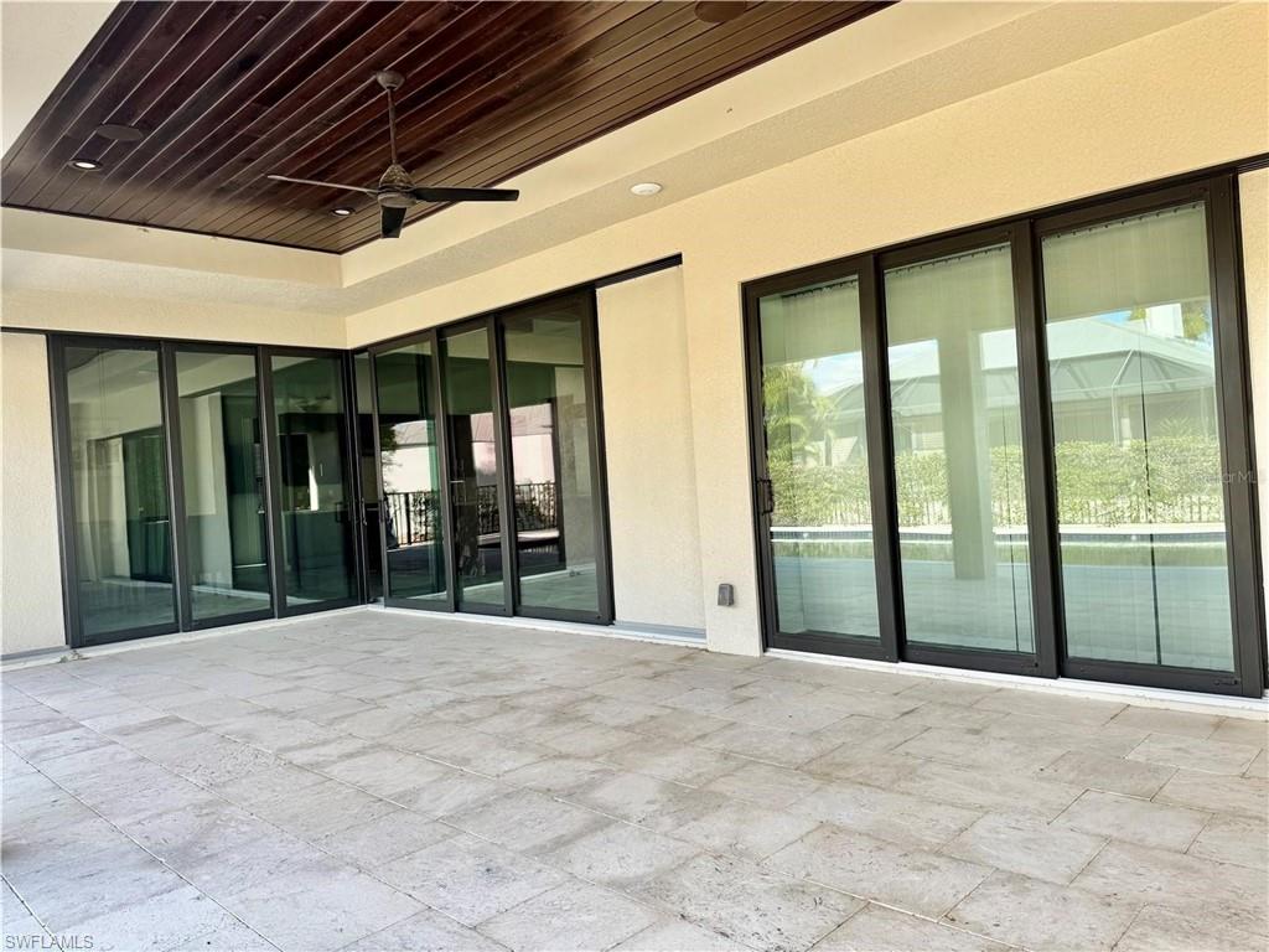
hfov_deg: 71.6
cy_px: 476
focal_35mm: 24
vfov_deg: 56.8
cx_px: 634
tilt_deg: -0.5
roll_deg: +3.7
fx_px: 880
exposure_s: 1/477
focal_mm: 6.76
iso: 80
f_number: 1.78
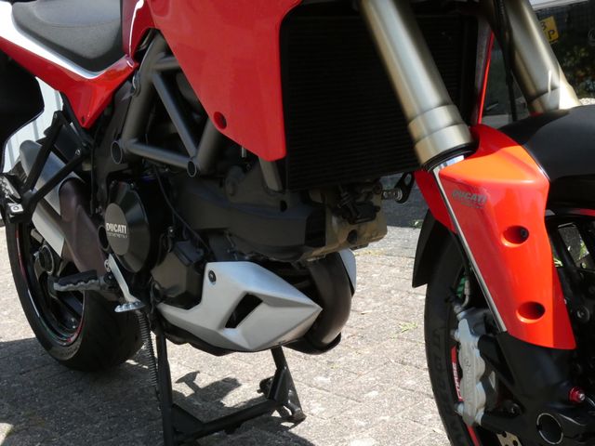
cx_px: 298
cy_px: 223
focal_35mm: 46
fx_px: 791
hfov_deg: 41.2
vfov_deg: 31.5
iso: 800
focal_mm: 8.2
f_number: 6.3
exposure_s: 1/1000
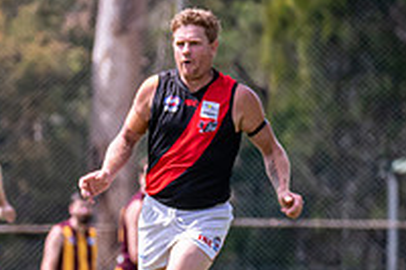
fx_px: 12373
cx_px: -261
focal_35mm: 1098
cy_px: 168
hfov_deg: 1.9
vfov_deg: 1.3
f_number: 6.3
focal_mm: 260
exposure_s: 1/2500
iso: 800
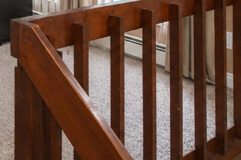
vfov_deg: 22.6
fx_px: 321
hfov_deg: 26.9
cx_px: -133
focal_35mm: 48
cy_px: -85
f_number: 8
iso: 1600
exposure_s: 1/60
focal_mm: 10
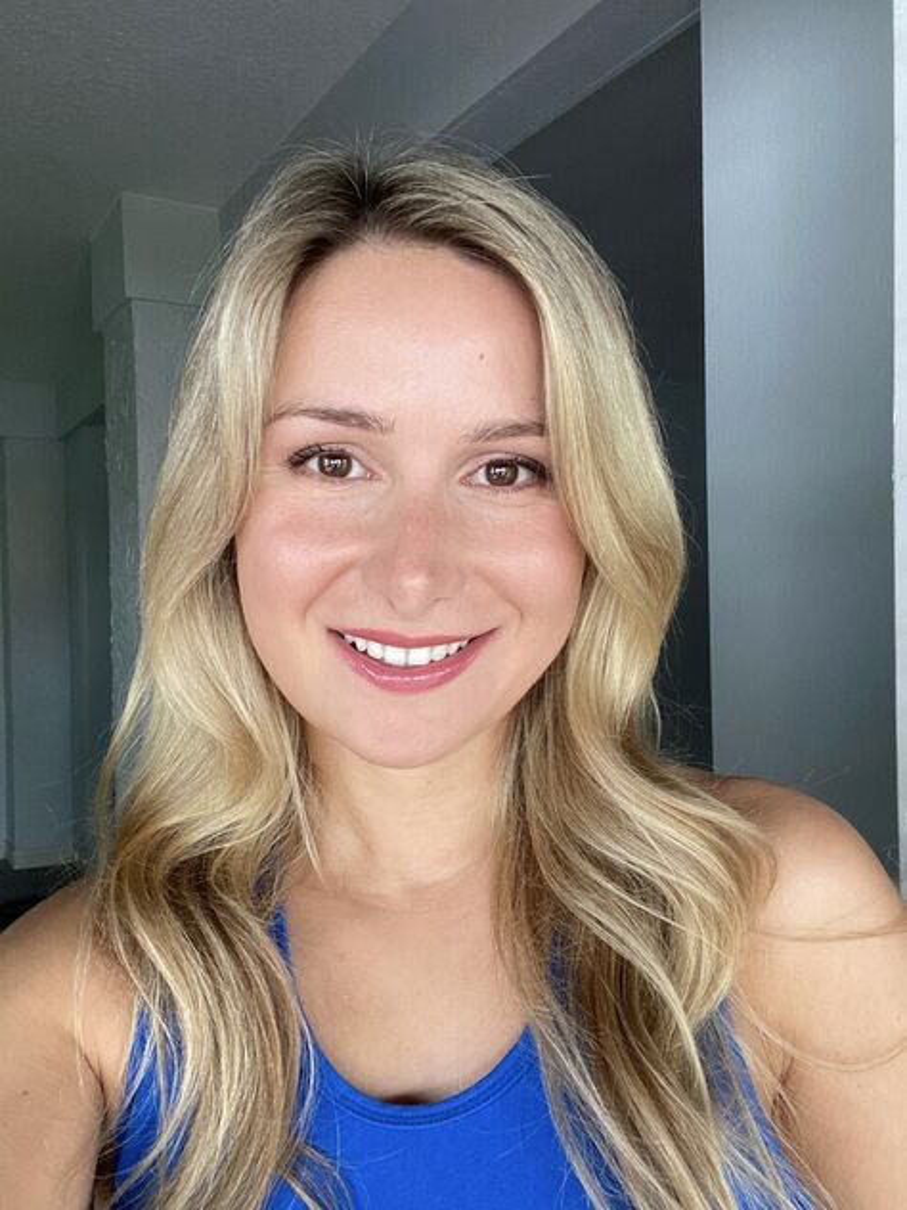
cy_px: 605
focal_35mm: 30
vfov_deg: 60.0
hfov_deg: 46.8
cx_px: 454
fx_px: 1048
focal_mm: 2.71
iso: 100
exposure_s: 1/60
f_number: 2.2
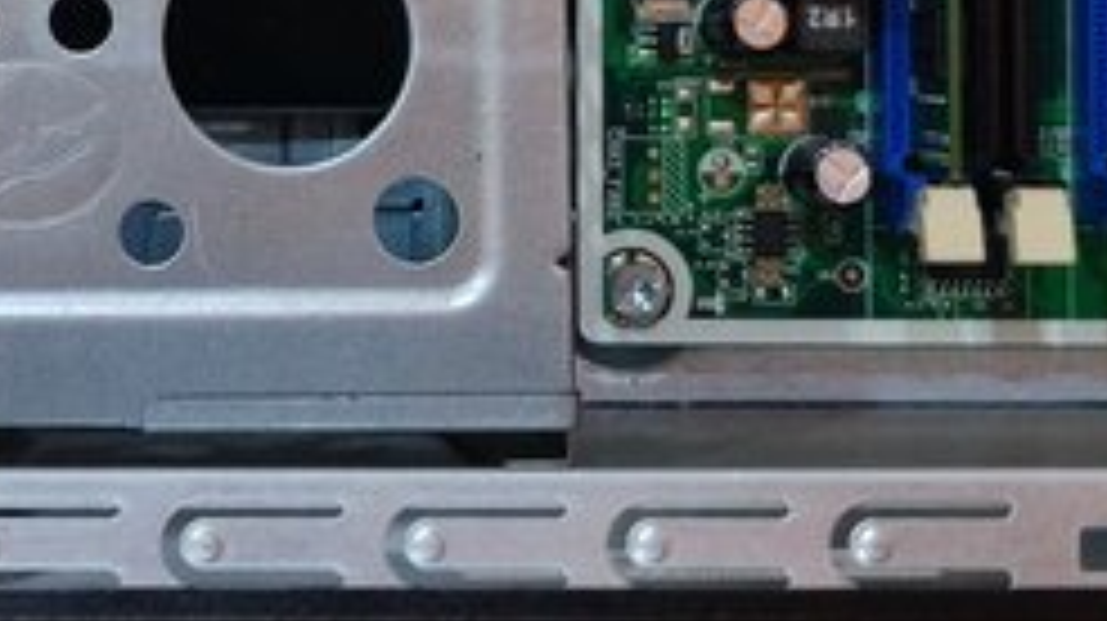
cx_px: 50
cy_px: -171
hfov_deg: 31.3
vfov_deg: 17.9
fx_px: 1848
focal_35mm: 63
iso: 668
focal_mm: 5.89
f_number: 1.89
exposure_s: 1/20
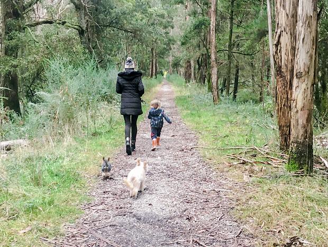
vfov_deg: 48.3
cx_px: 164
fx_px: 275
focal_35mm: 29
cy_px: 124
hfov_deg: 61.6
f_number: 2.2
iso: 100
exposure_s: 1/35
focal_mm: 4.15
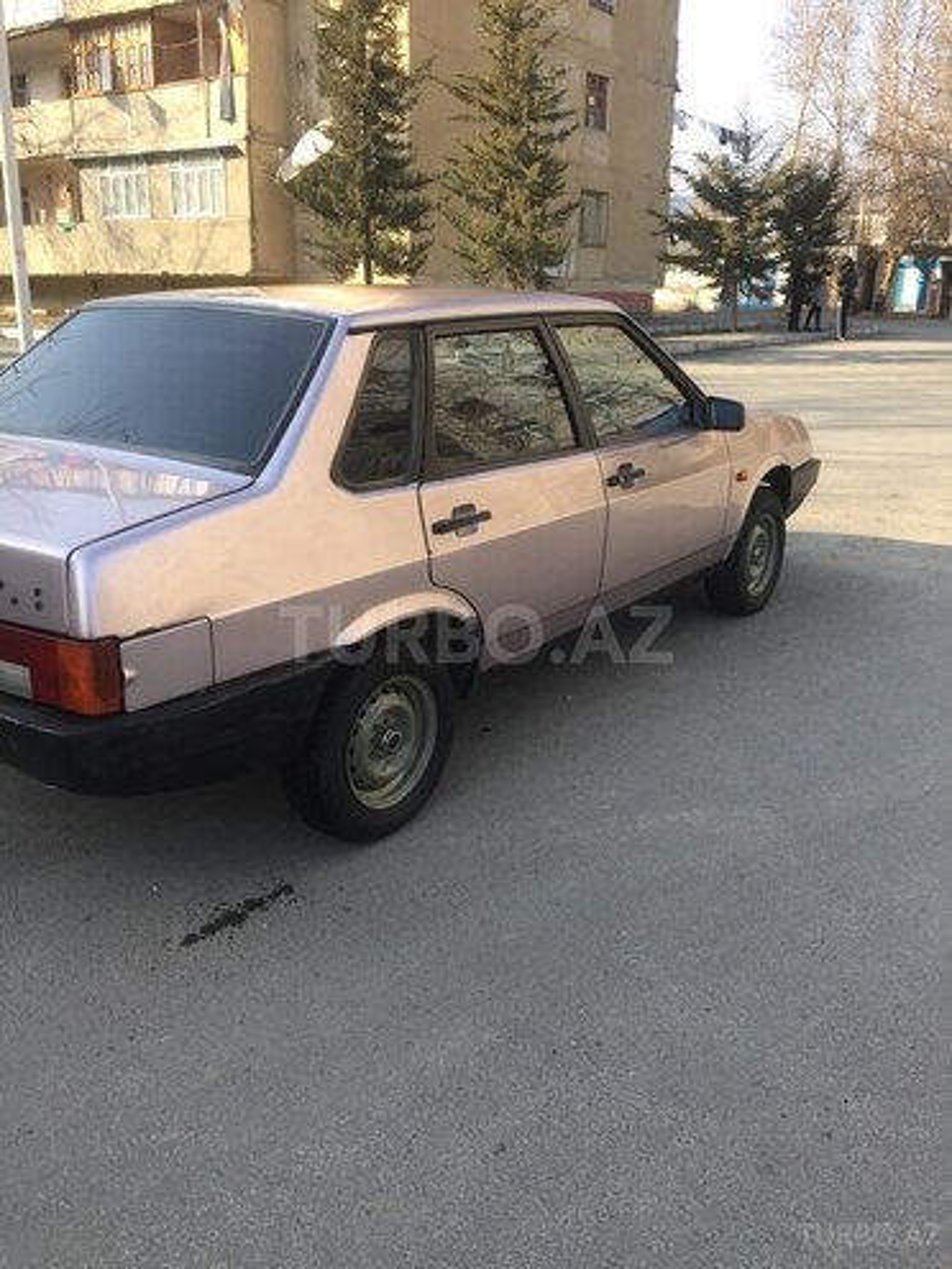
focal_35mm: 29
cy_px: 634
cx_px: 476
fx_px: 1063
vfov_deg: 61.7
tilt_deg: -17.1
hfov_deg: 48.2
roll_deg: -1.1
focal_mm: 4.15
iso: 32
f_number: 2.2
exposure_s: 1/408
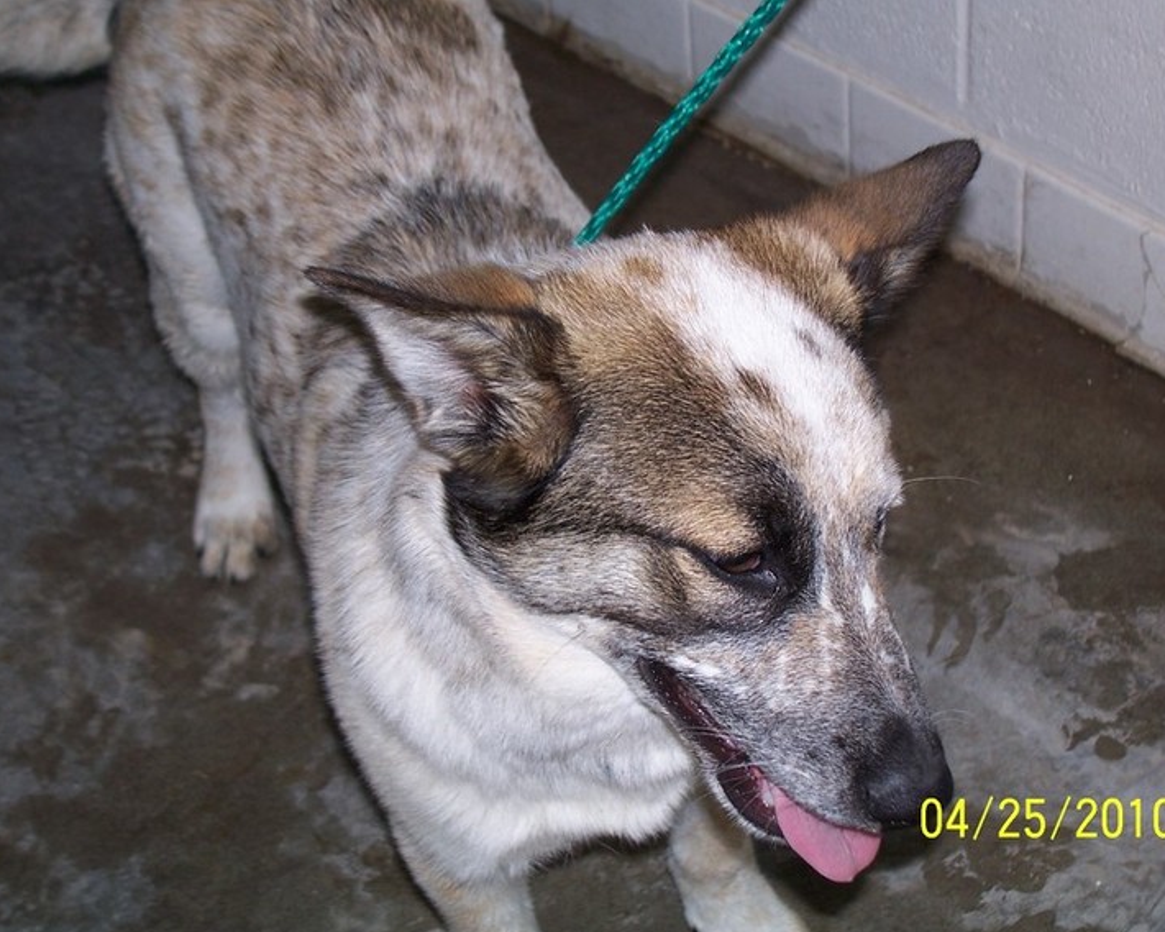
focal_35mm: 76
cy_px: 471
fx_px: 2620
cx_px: 614
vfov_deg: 20.2
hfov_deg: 25.1
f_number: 3.4
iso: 80
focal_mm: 12.3
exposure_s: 1/90
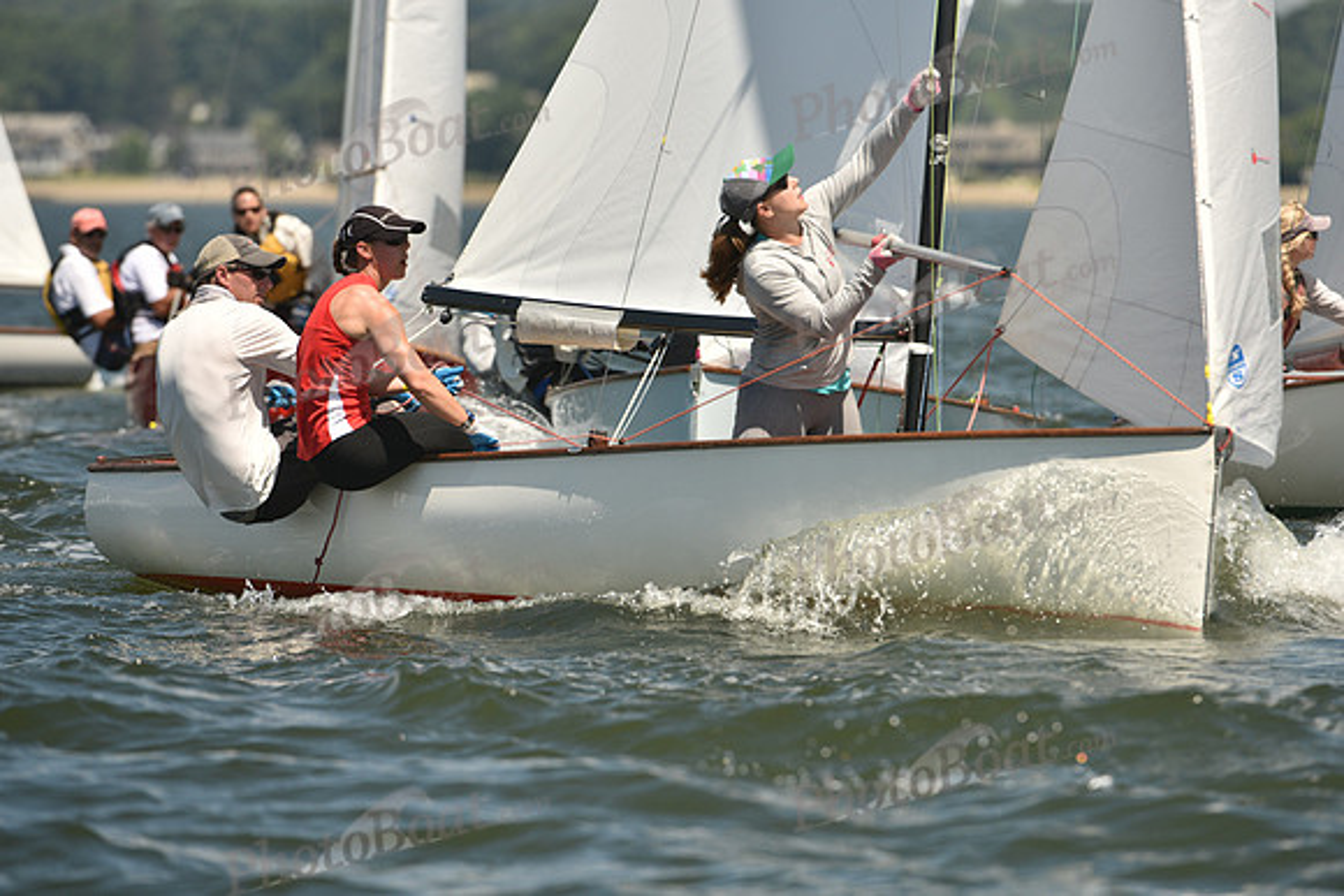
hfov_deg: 5.2
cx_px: 672
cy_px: 448
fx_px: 14936
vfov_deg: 3.4
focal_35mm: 400
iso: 250
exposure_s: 1/1250
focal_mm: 400
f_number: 7.1
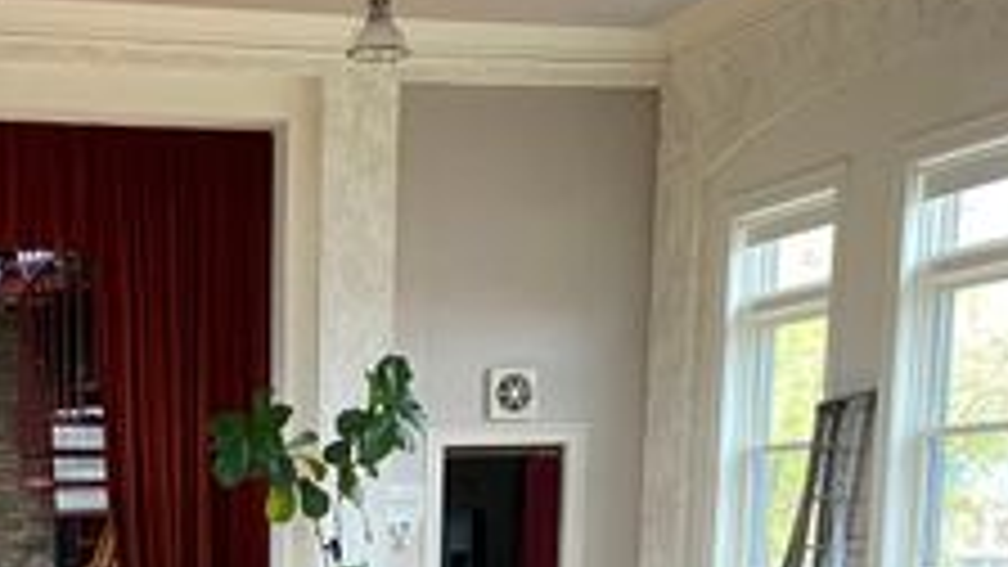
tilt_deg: -9.0
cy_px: 873
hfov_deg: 26.9
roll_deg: +0.6
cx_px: 108
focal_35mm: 76
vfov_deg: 14.7
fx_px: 2031
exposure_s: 1/60
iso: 320
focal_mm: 4.25
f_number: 1.8
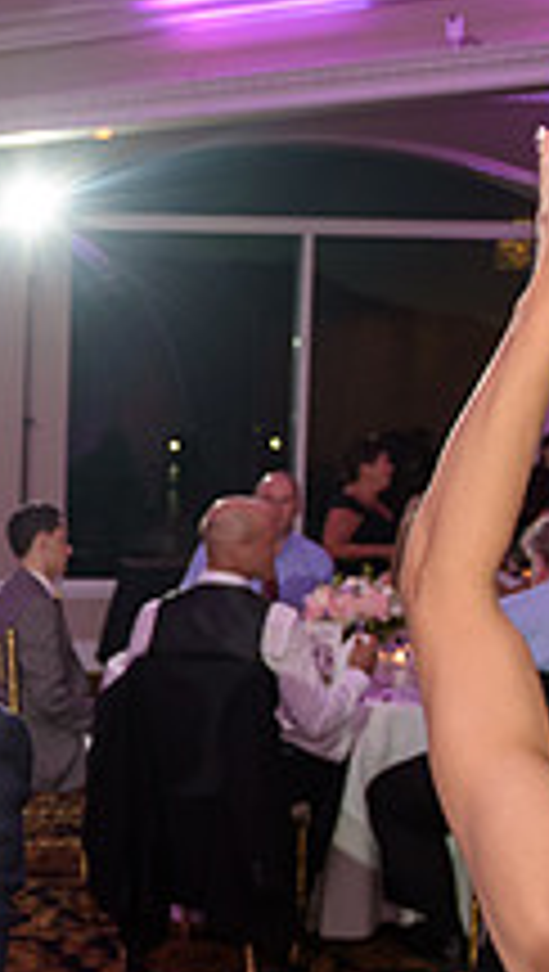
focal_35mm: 73
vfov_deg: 28.9
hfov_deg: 14.8
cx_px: -387
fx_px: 1883
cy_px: 569
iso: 1600
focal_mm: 26
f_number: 3.2
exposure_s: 1/125
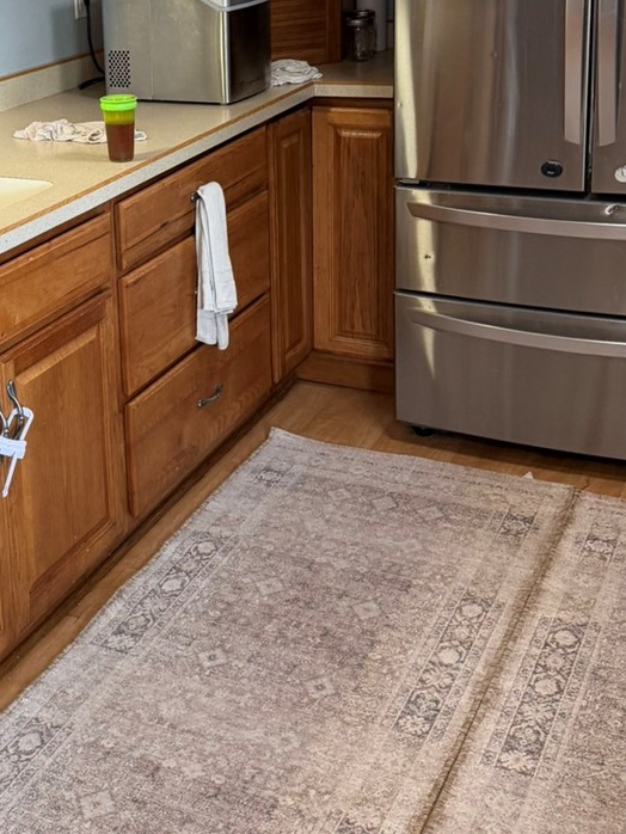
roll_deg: +3.3
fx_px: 1325
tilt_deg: -14.5
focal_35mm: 55
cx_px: 79
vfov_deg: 34.1
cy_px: 196
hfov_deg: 25.8
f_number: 1.78
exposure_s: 1/60
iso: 250
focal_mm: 6.76
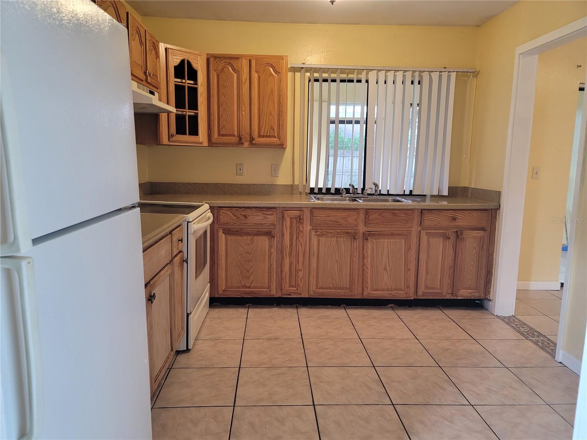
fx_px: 424
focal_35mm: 25
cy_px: 220
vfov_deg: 54.9
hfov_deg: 69.4
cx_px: 294
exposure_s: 1/119
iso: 320
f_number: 1.8
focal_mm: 7
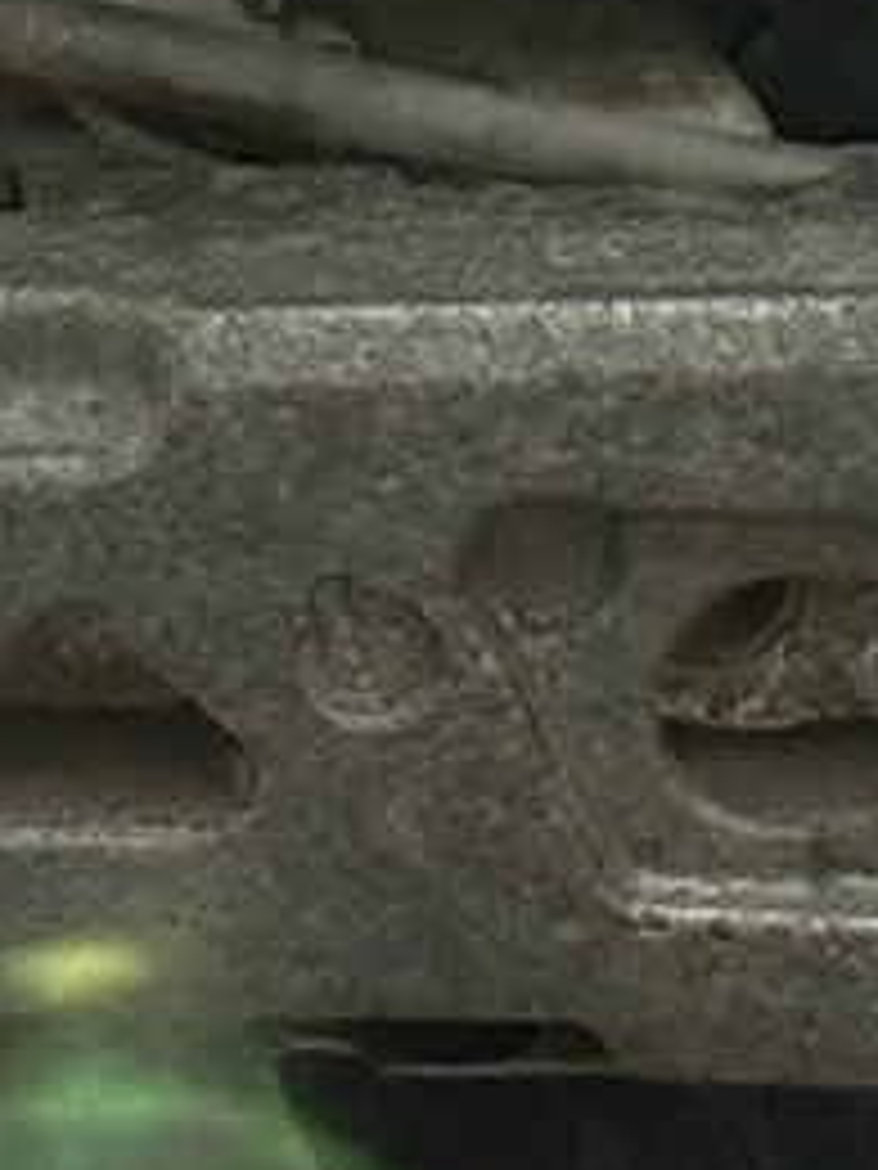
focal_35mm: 246
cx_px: -423
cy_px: 342
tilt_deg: -13.1
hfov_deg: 6.0
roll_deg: +3.7
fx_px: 8319
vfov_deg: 8.0
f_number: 1.78
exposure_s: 1/50
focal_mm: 6.76
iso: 250
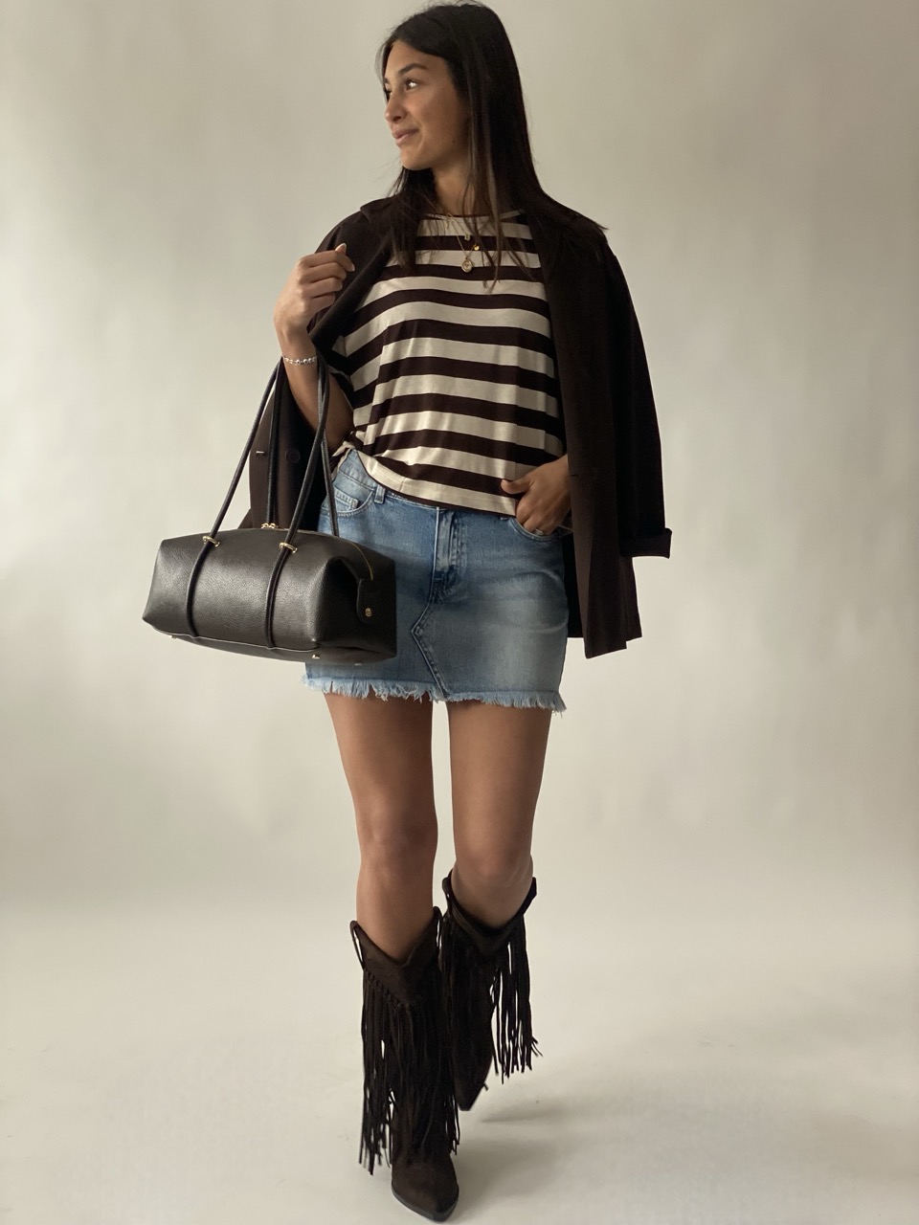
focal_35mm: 52
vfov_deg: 36.8
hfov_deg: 28.0
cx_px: 460
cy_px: 612
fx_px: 1841
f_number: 2
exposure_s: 1/100
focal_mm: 6
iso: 125
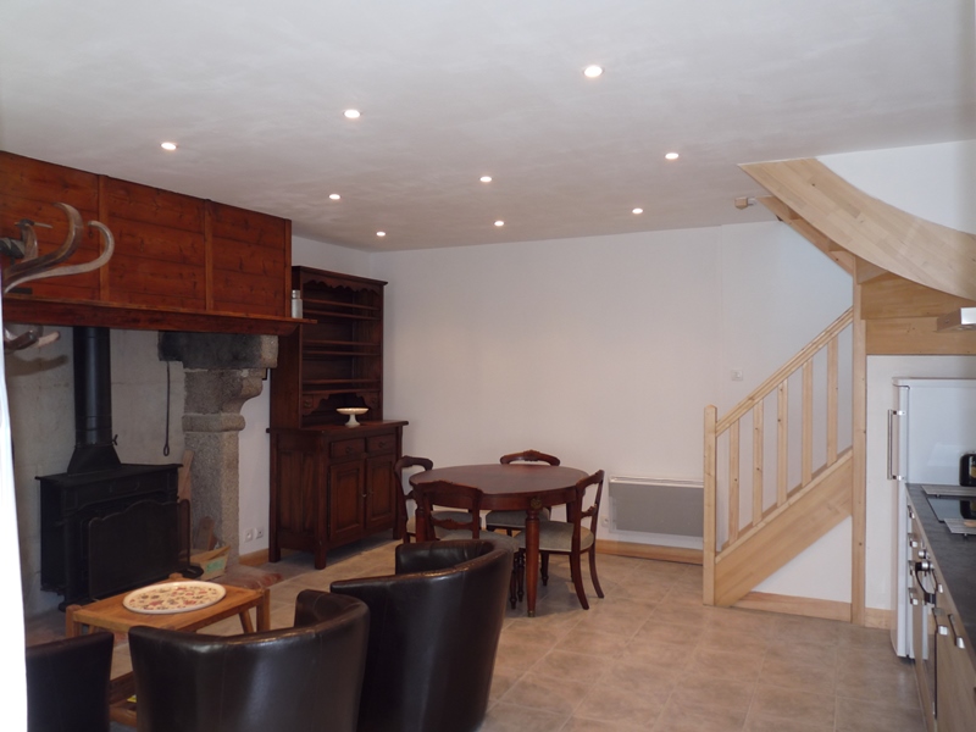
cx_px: 488
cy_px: 366
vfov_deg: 51.4
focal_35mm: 27
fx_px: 761
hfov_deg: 65.3
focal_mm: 4.8
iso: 100
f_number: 2.8
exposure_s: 1/13
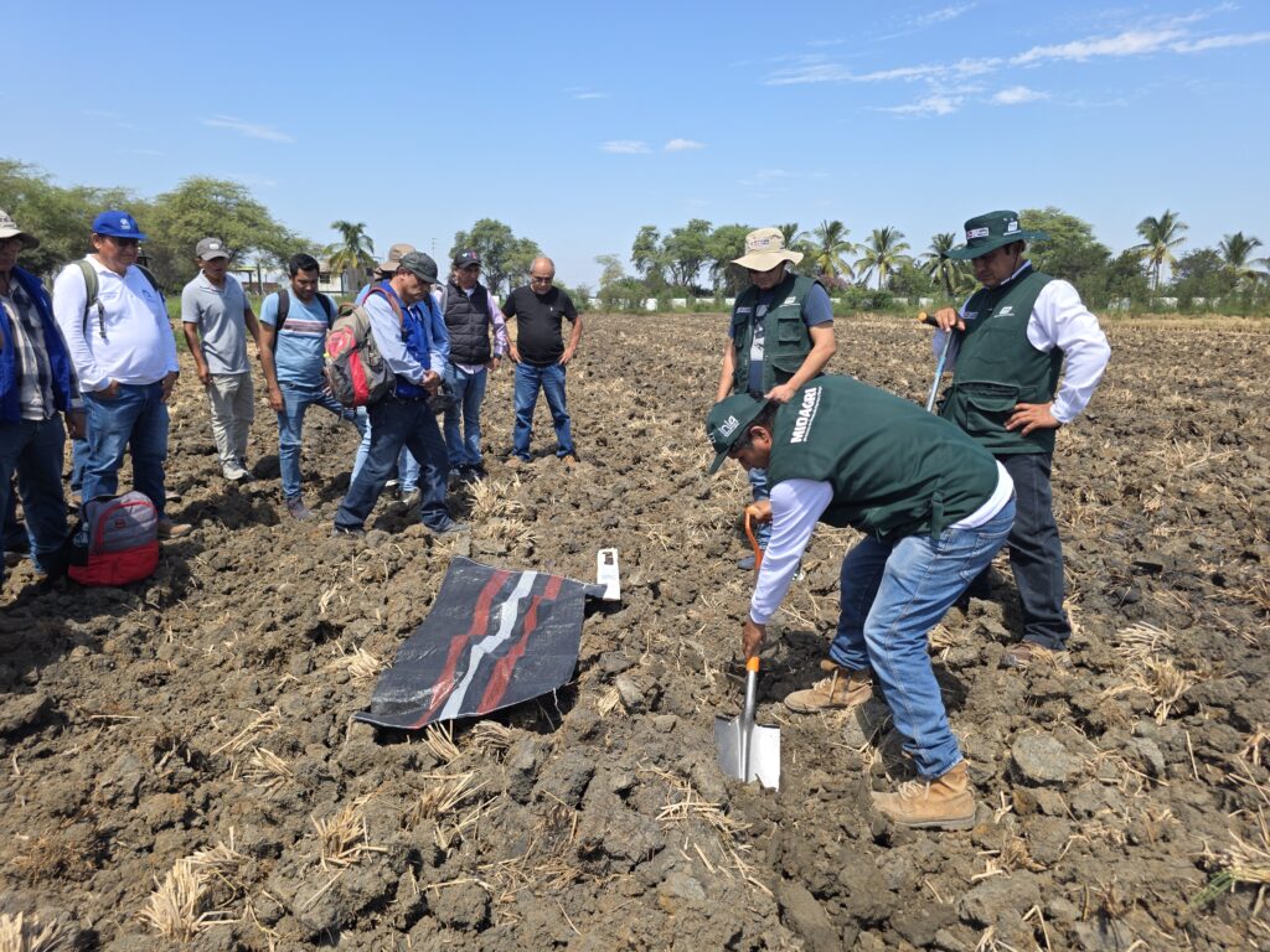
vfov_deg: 58.9
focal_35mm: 23
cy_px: 476
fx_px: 844
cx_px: 635
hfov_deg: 73.9
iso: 80
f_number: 1.7
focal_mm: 6.3
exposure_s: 1/3891
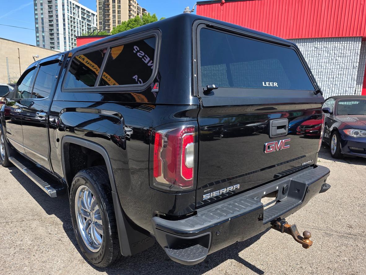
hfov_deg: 69.4
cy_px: 149
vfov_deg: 54.8
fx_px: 264
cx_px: 173
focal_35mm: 25
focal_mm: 6.3
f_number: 1.7
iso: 80
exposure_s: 1/3084
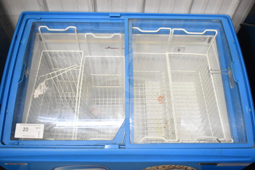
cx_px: 128
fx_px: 234
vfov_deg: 40.0
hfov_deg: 57.2
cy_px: 85
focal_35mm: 33
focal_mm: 22
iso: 1600
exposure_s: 1/80
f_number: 4.5
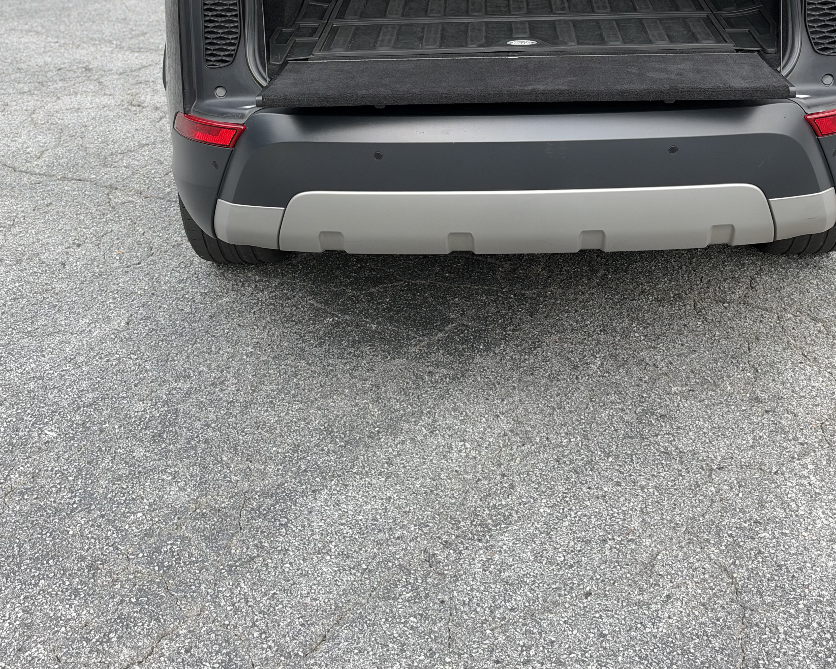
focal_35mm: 43
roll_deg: -0.9
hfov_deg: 42.7
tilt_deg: -10.8
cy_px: -37
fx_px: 1064
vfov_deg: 31.6
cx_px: 493
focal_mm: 6.93
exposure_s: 1/1027
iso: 100
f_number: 1.8
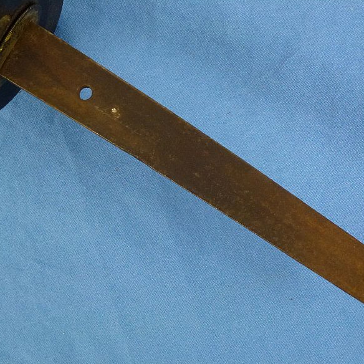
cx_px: 215
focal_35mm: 63
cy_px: 182
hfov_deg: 27.2
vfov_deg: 27.3
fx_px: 749
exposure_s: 1/80
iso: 400
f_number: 4.3
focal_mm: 9.4
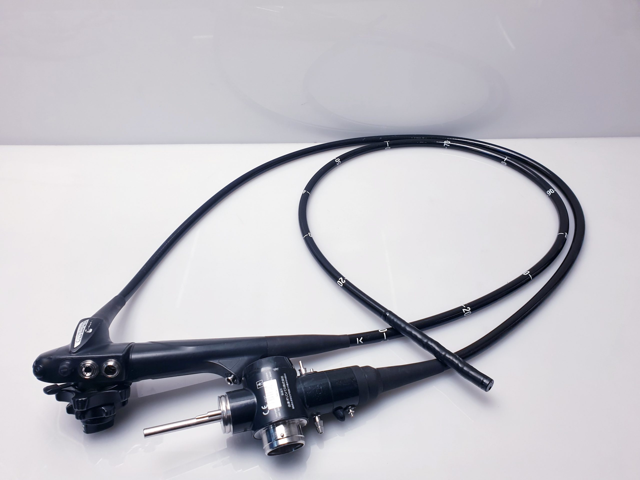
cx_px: 320
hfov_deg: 67.3
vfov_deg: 53.1
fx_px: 481
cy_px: 240
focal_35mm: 26
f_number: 2.4
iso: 64
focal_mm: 4.3
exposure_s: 1/100
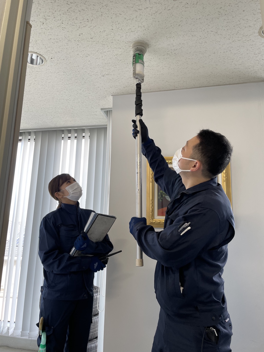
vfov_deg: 67.3
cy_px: 176
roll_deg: -1.9
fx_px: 264
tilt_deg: +14.0
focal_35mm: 26
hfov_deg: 53.1
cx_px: 132
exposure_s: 1/100
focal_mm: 4.2
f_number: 1.6
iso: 64
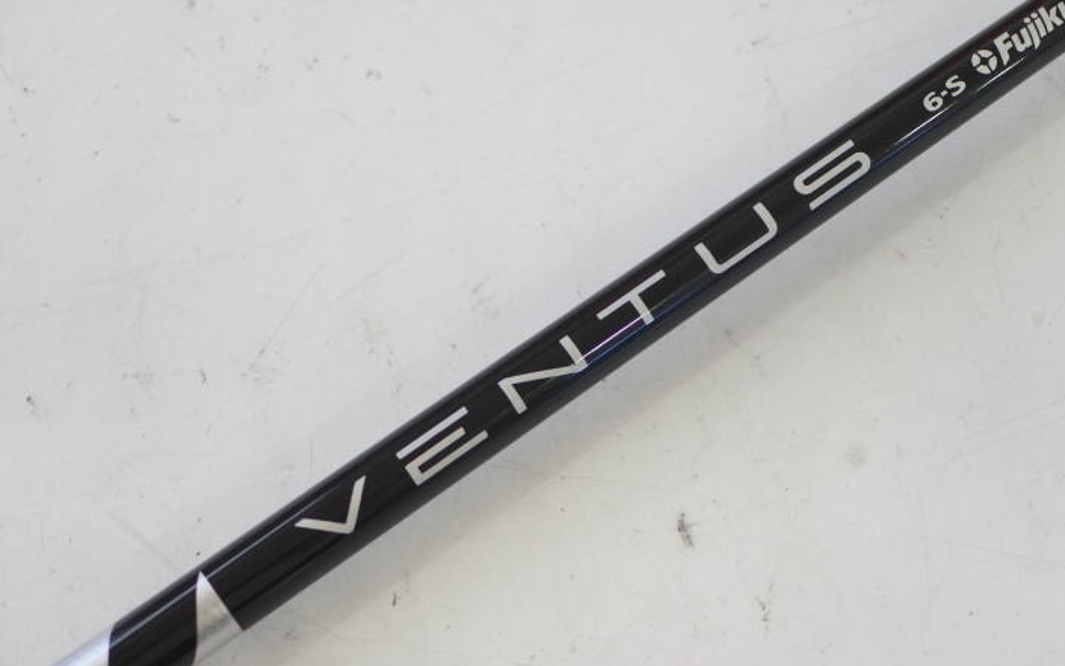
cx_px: 568
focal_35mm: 68
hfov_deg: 30.2
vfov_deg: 19.2
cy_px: 341
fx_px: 1974
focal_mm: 18.5
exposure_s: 1/250
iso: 360
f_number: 2
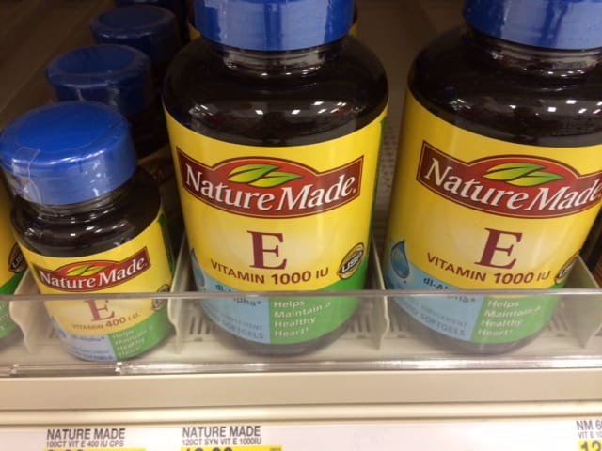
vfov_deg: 46.8
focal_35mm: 30
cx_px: 301
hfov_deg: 60.0
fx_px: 522
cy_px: 226
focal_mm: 4.12
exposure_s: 1/30
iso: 250
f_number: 2.2
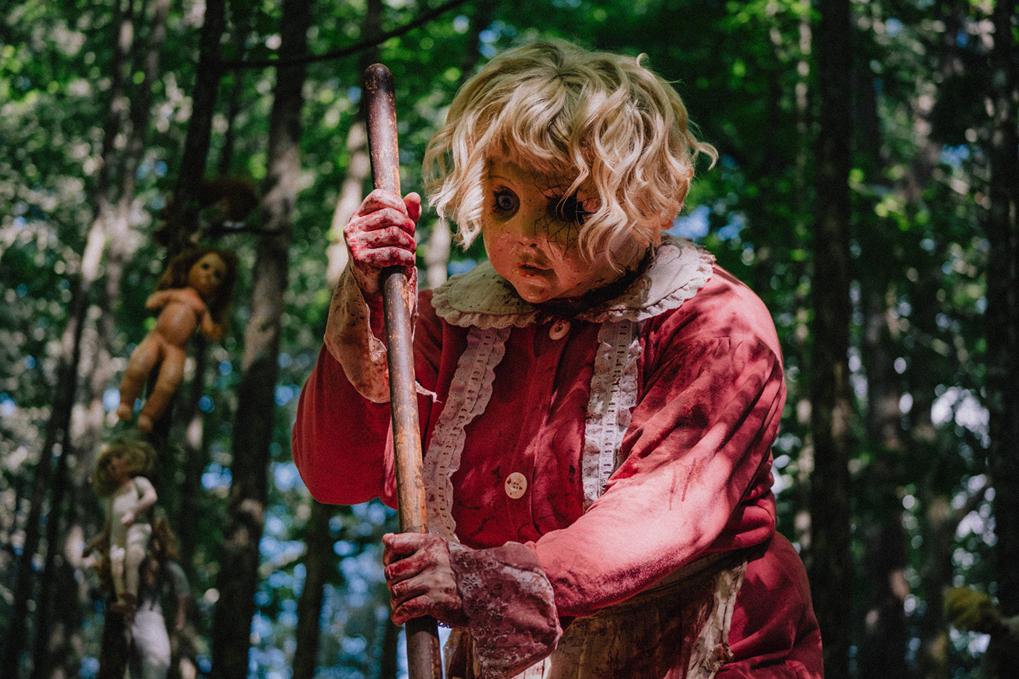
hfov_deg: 27.0
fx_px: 2123
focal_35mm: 75
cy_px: 340
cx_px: 510
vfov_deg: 18.2
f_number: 2.8
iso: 250
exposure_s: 1/500
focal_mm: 50
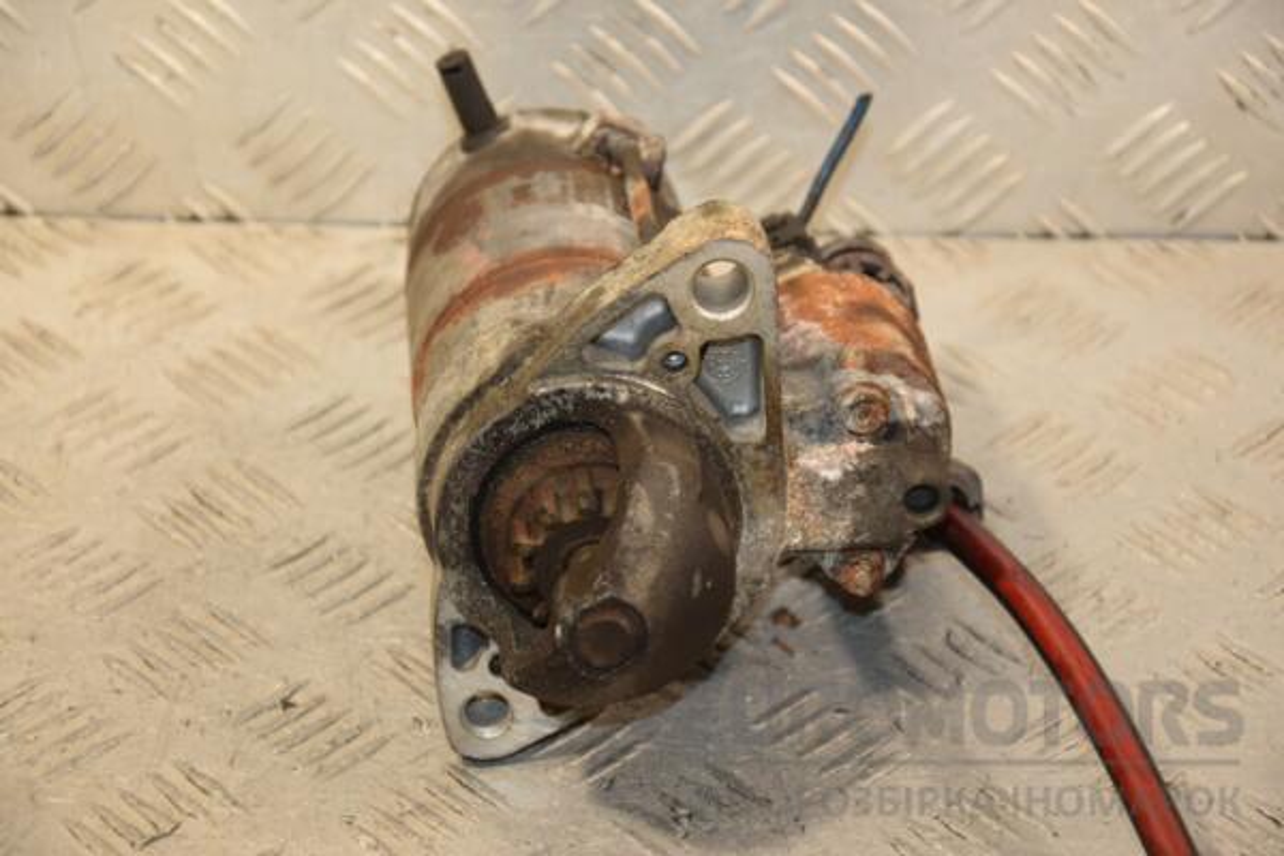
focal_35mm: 120
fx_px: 4280
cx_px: 642
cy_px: 428
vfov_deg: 11.4
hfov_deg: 17.1
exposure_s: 1/160
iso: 800
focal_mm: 80
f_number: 5.3
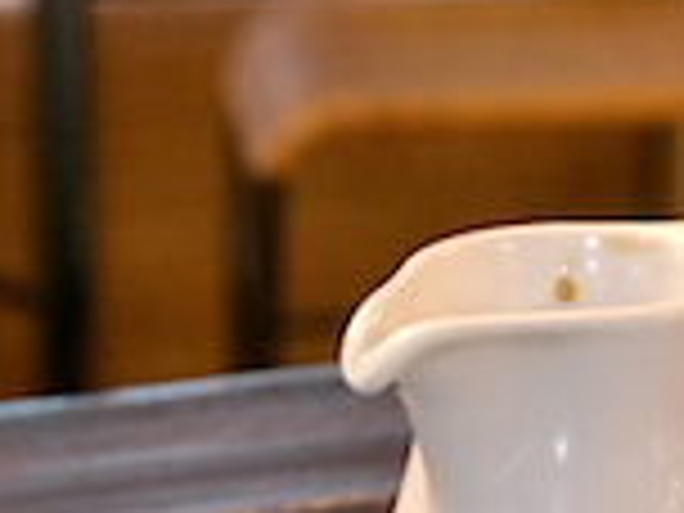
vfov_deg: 8.3
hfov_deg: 11.1
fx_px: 3458
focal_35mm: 175
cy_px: -256
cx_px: 819
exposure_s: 1/50
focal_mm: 30
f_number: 4.5
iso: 1600
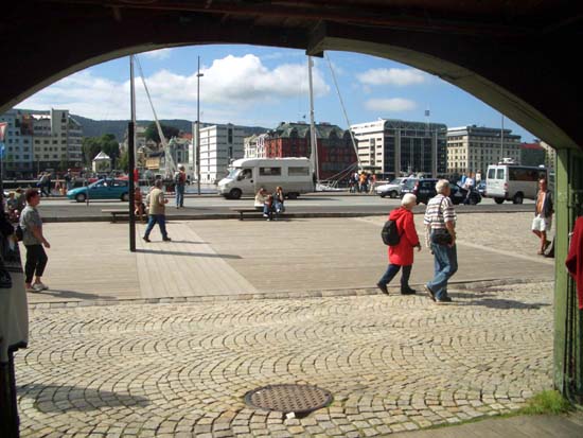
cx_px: 292
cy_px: 219
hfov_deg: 52.6
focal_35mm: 35
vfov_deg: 40.7
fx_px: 590
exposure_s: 1/1250
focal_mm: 5.8
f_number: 4.3
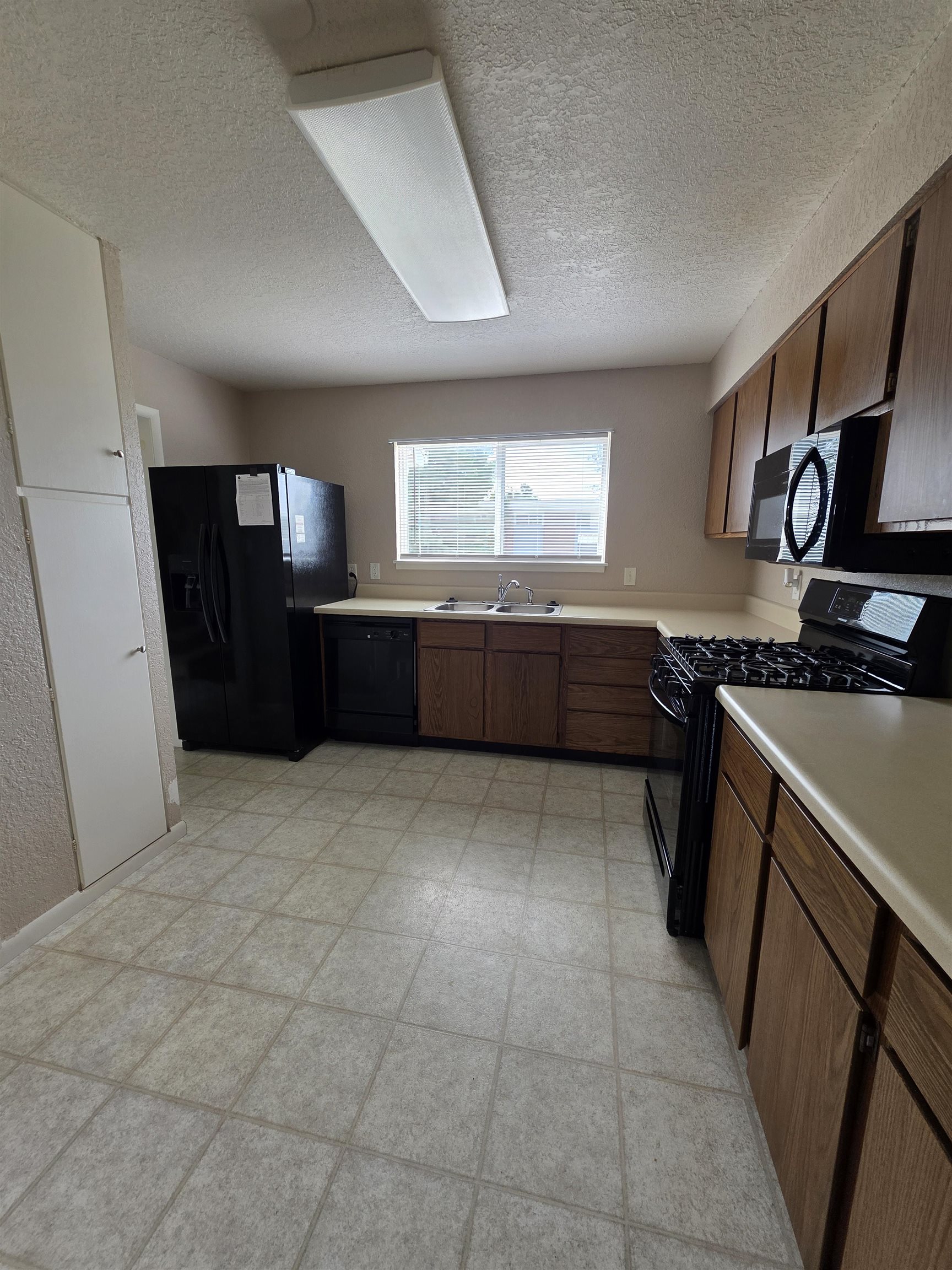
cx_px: 476
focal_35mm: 13
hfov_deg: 89.9
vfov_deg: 106.2
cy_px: 635
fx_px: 477
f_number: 1.9
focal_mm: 2.2
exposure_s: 1/120
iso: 50
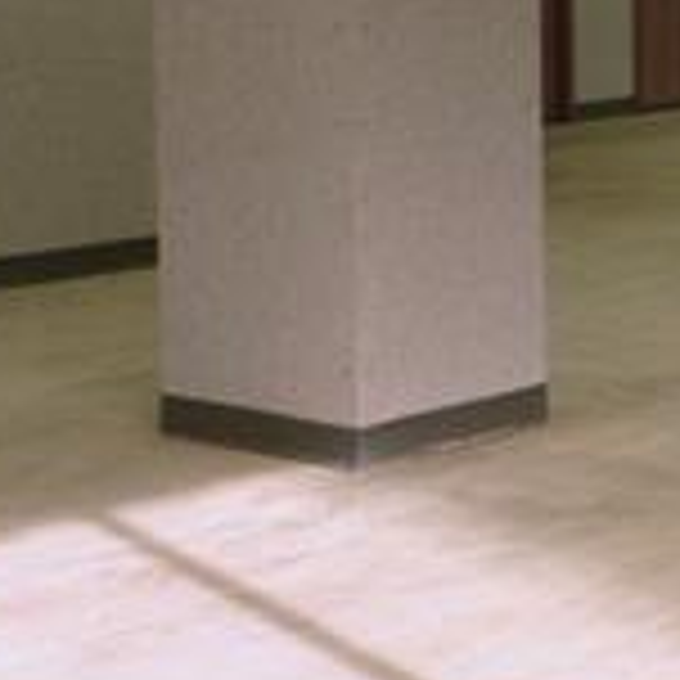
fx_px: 2334
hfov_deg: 13.9
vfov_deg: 16.3
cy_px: 23
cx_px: 1378
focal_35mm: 105
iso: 160
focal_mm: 5
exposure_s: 1/60
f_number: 3.3
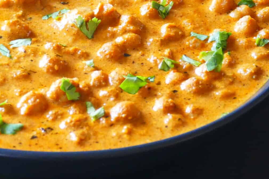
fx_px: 2549
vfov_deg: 4.0
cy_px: -8
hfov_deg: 6.0
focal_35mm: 341
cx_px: 77
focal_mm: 49.07
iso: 1600
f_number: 3.9
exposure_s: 1/25
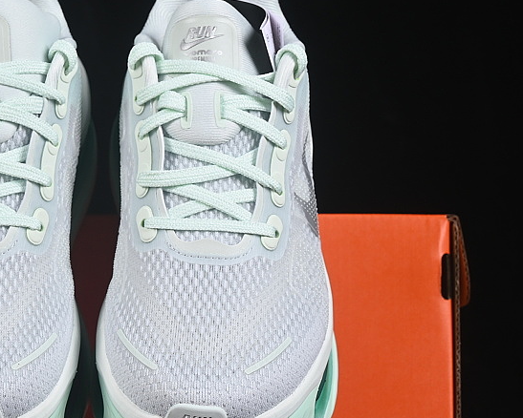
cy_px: 241
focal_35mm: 139
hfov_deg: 13.8
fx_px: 2152
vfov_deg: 11.1
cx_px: 99
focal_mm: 50
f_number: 8
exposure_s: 1/80
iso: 160
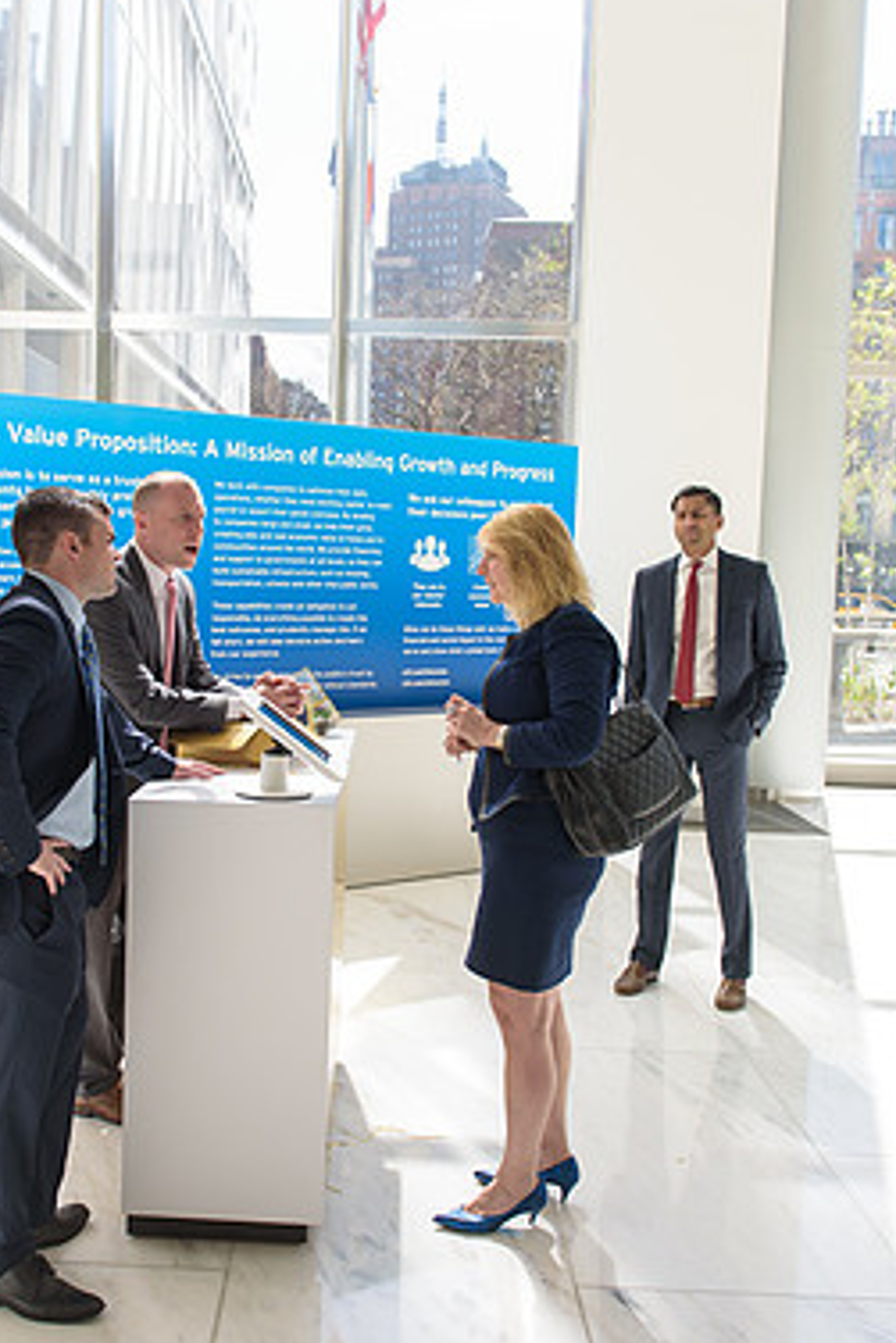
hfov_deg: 35.7
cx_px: 328
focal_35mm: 37
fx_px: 1380
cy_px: 666
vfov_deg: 51.9
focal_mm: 24
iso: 200
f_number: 3.2
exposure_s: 1/640
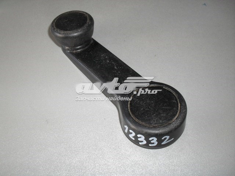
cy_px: 88
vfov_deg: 37.7
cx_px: 118
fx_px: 258
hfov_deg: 49.0
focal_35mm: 38
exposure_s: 1/45
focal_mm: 6.3
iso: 200
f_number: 2.8
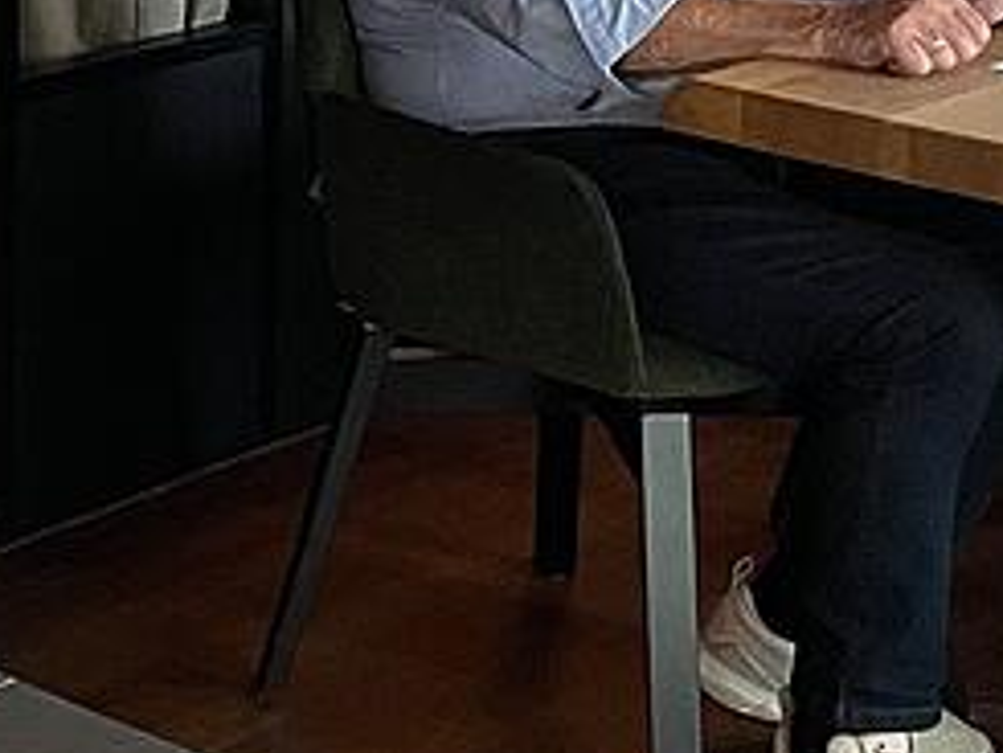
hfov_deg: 20.8
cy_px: -184
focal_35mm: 85
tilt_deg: -9.5
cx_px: -319
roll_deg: +0.8
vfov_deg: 16.6
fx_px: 2464
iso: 500
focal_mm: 4.2
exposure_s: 1/49
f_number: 1.6
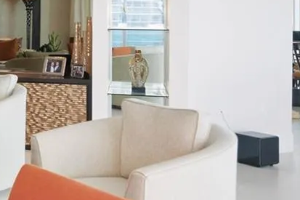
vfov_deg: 21.2
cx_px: -104
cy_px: 89
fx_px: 533
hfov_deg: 26.1
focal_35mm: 64
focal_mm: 11
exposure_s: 1/60
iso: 800
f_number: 5.6
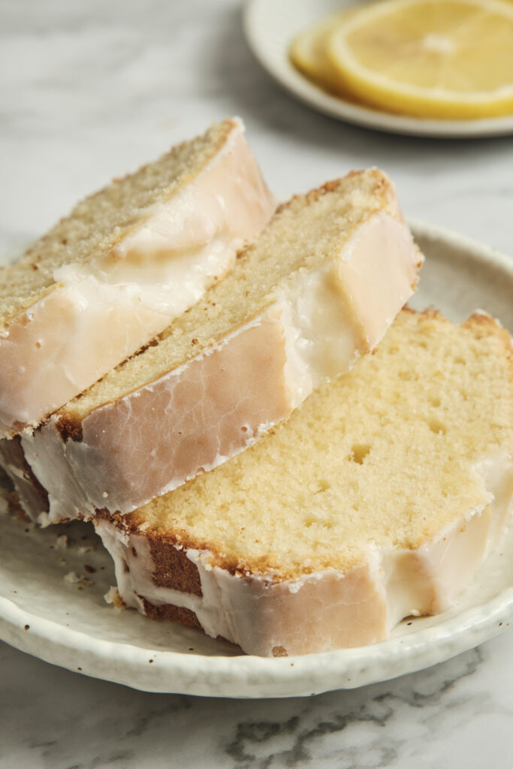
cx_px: 256
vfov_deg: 19.5
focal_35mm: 105
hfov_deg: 13.0
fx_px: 2243
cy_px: 384
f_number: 9
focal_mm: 70
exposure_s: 1/80
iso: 200
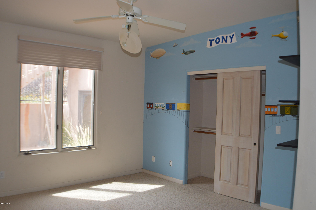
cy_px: 105
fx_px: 342
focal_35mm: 39
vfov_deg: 34.1
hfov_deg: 49.6
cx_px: 158
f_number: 4
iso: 400
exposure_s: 1/125
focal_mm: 26
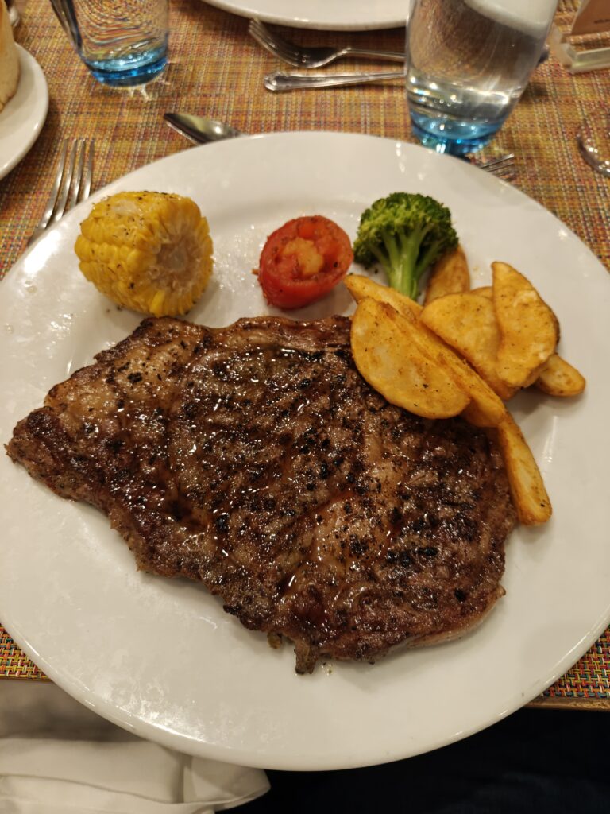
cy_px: 407
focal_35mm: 24
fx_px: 564
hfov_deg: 56.8
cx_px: 305
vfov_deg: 71.6
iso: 800
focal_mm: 5.59
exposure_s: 1/50
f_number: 1.8
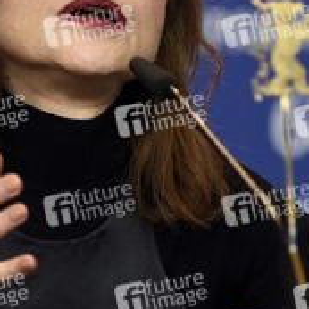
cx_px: 113
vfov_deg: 3.9
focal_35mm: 448
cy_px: 71
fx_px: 4526
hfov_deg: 3.9
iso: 640
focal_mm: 135
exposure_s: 1/400
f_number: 3.2
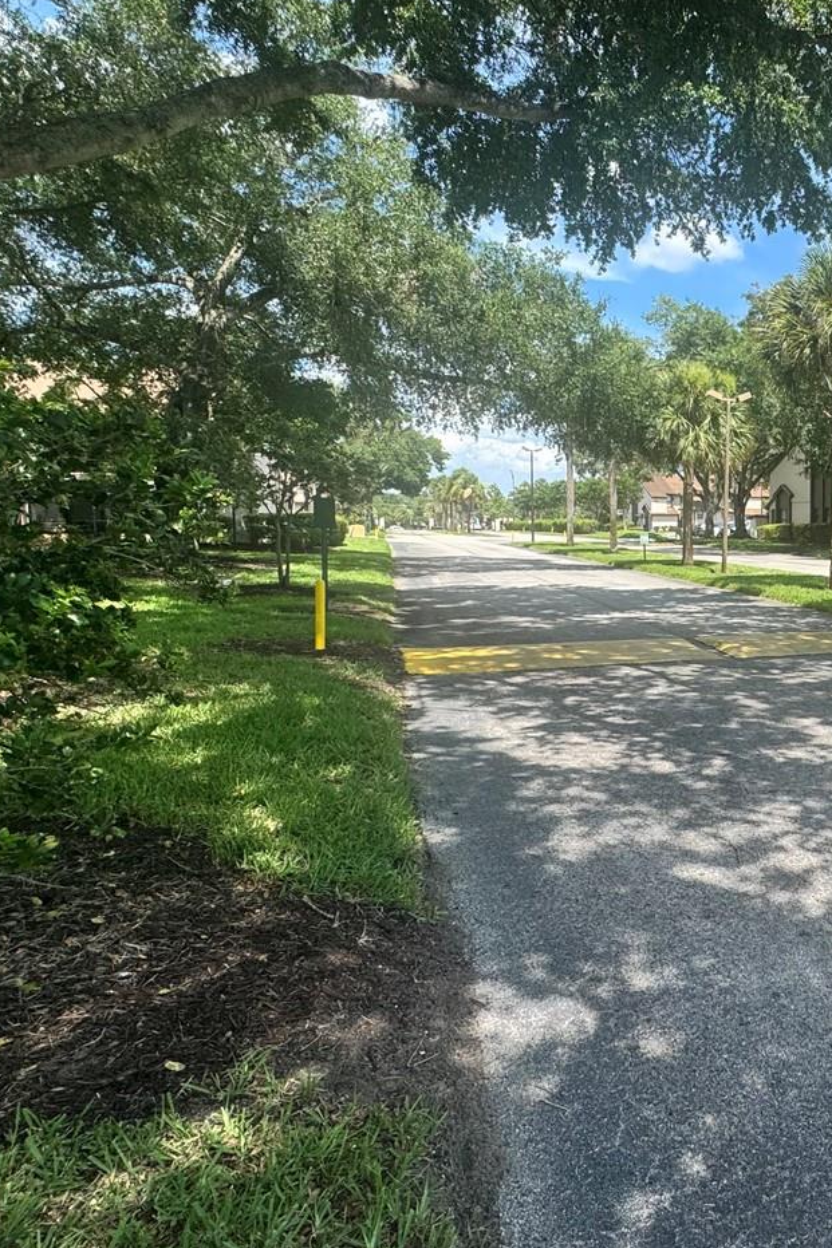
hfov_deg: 45.4
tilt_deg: -6.4
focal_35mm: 25
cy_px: 600
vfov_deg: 71.5
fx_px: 867
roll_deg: -0.2
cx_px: 780
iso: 50
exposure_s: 1/1063
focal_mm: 2.22
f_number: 2.2
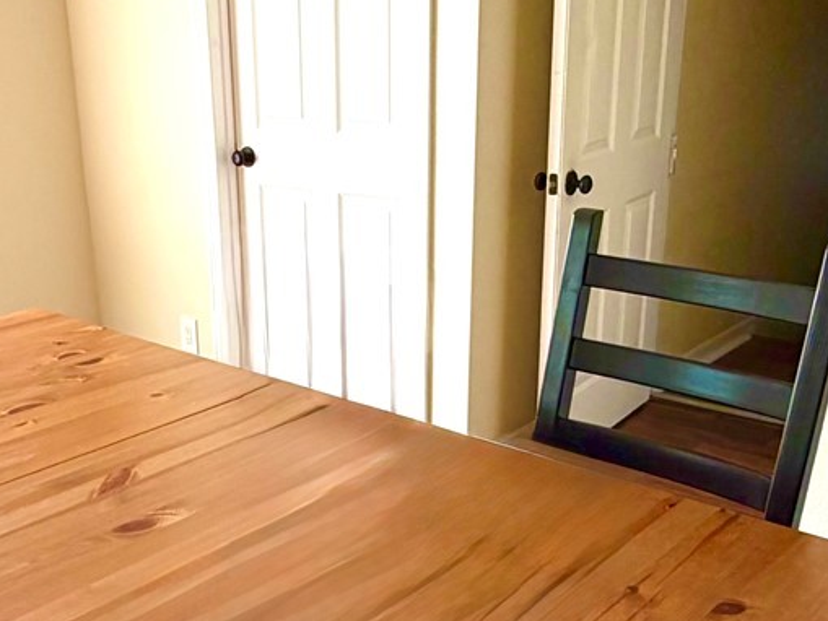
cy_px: 415
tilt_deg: -19.8
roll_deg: +2.3
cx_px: 312
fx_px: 1053
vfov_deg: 32.6
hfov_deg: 42.6
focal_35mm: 44
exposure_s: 1/121
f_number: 2.2
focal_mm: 2.22
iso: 80
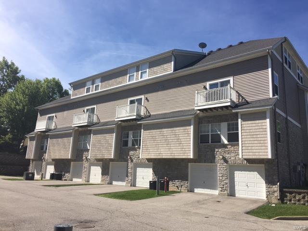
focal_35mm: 29
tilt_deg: +11.8
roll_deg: -3.4
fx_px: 258
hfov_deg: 61.7
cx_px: 154
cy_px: 116
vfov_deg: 48.2
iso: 25
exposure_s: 1/1923
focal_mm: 4.15
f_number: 2.2
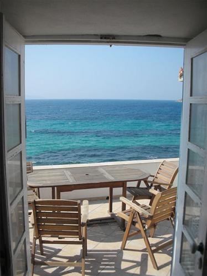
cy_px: 138
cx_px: 104
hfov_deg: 40.7
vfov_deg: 52.6
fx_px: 279
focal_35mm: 35
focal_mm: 5.8
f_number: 8.5
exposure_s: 1/87
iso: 50
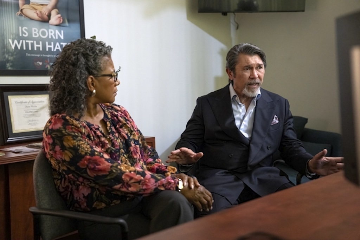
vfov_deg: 28.1
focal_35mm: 48
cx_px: 180
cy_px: 120
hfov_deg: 41.1
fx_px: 480
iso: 6400
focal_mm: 48
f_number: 2.8
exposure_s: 1/80
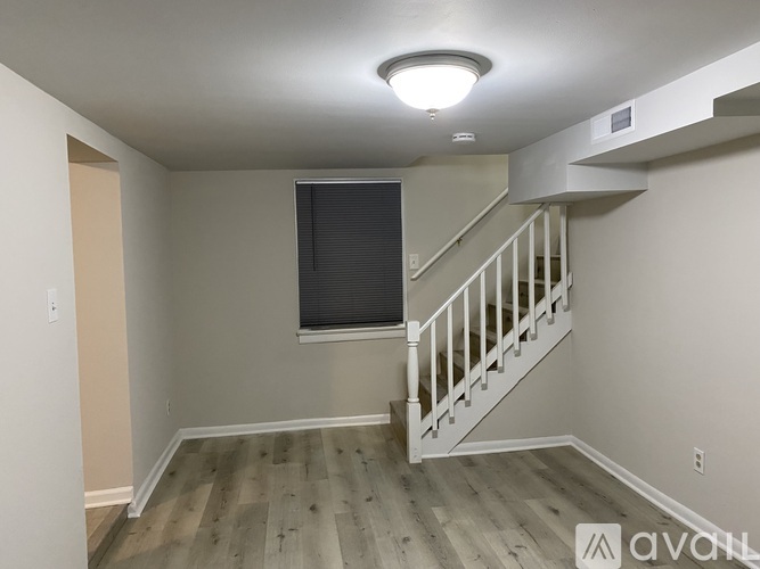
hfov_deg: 67.3
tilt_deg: -3.8
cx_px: 380
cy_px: 284
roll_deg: +0.7
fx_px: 571
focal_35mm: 26
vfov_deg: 53.0
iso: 250
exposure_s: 1/60
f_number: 1.8
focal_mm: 4.25
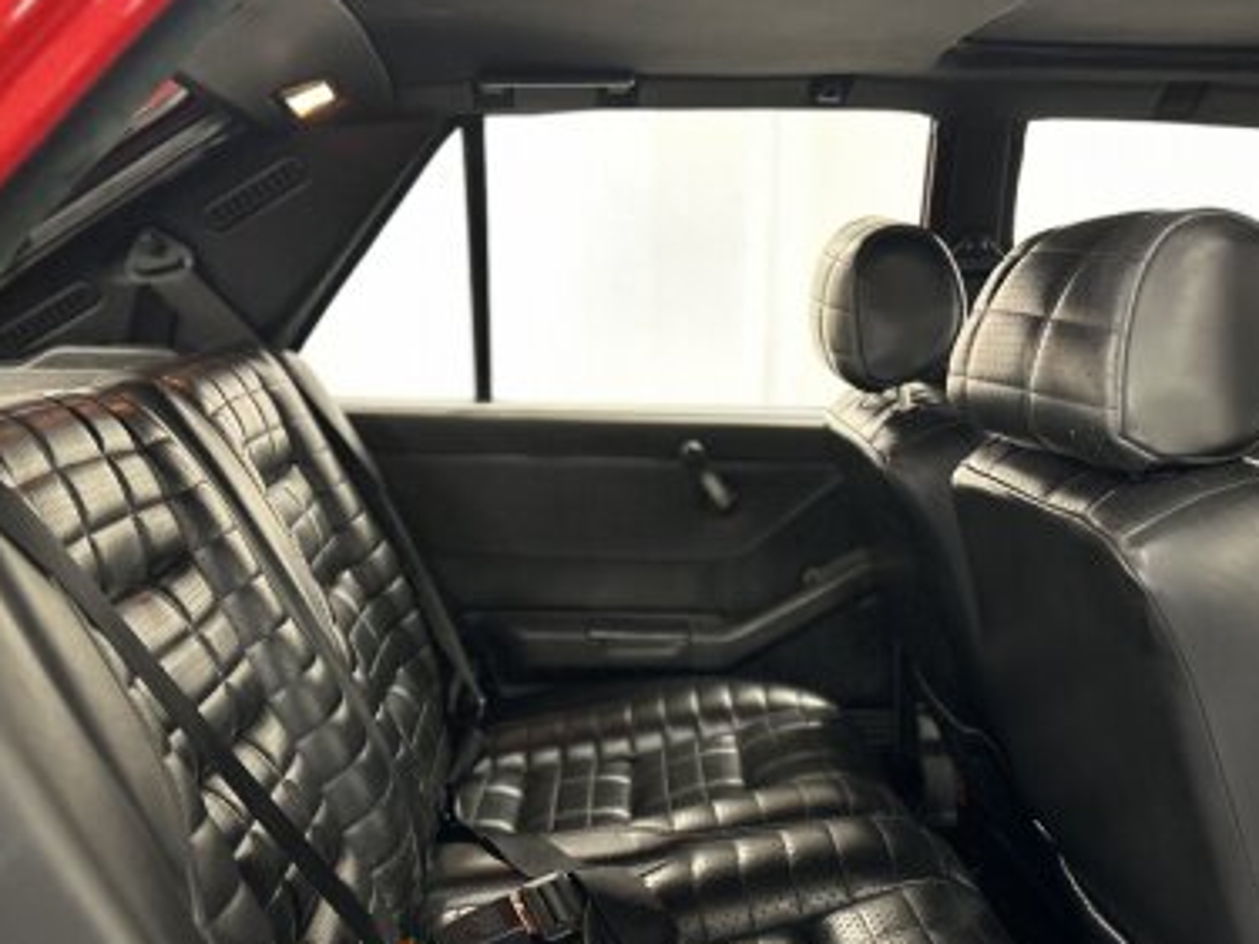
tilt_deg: -14.4
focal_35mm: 41
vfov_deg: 34.7
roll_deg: -0.5
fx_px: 1491
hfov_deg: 45.8
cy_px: 645
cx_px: 635
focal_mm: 6.86
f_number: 1.78
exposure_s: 1/30
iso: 1600
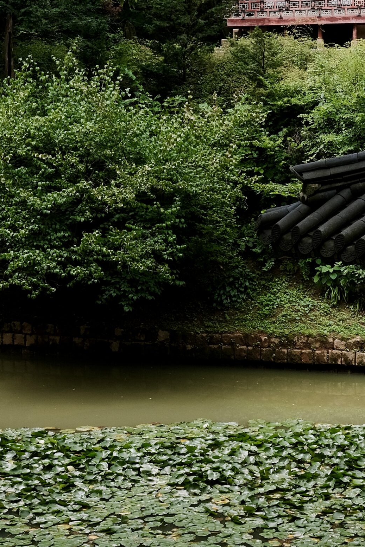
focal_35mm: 90
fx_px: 1369
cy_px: 207
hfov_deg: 15.1
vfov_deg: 22.6
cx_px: 266
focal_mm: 23
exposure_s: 1/100
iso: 400
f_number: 10
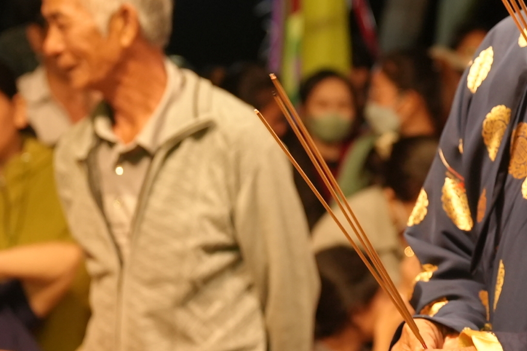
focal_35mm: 187
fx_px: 2737
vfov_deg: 7.3
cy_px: 149
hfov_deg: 10.7
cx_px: 689
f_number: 2.8
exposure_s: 1/125
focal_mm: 43
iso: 1250
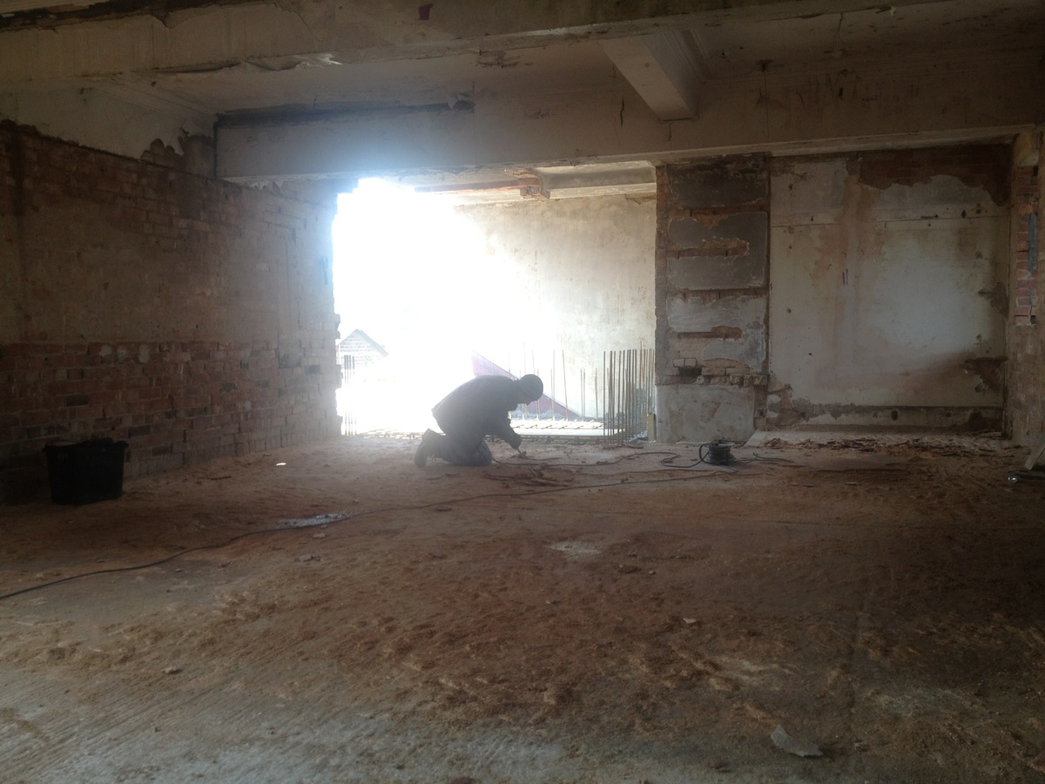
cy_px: 392
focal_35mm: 35
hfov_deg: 52.6
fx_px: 1057
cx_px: 522
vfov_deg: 40.7
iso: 64
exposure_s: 1/143
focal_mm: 4.28
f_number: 2.4
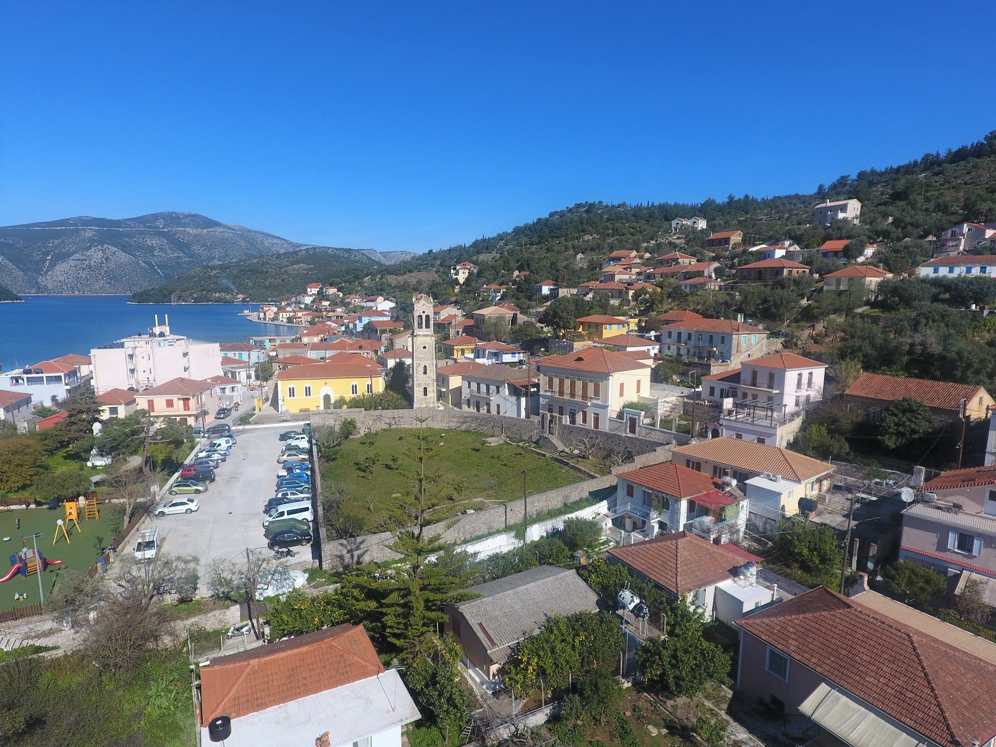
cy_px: 374
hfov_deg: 81.7
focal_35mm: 20
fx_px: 575
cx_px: 498
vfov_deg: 66.0
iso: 100
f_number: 2.8
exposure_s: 1/1294
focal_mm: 3.61
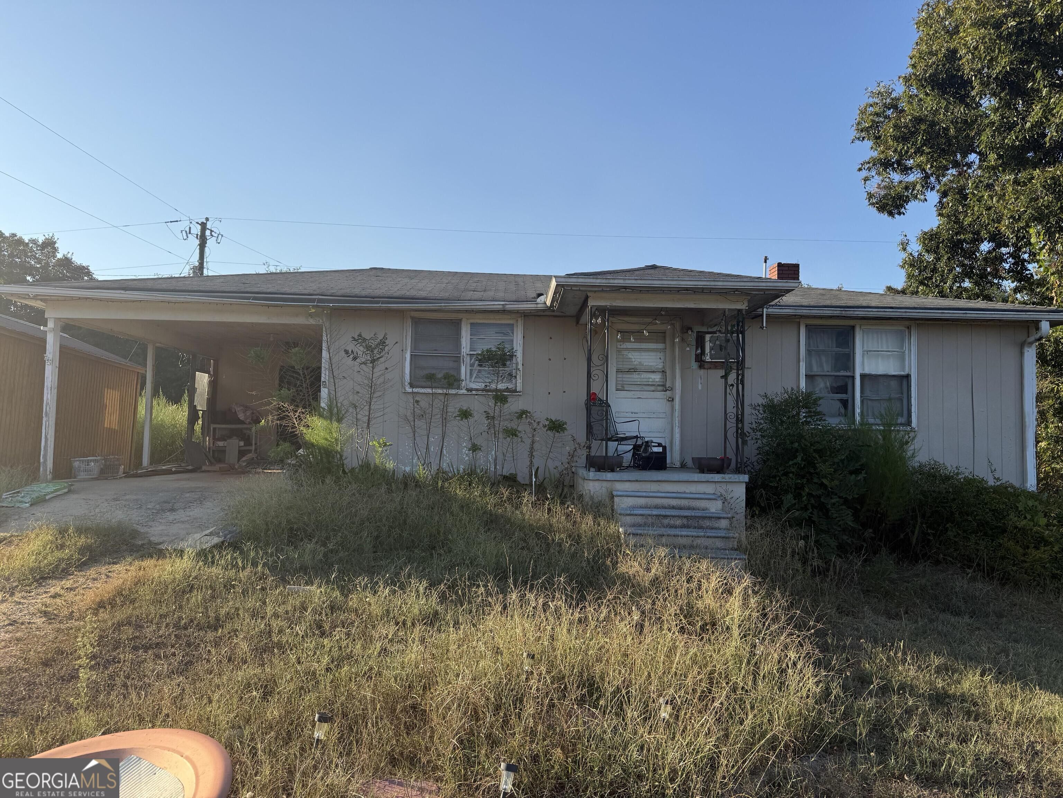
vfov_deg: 56.8
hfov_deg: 71.6
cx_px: 532
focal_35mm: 24
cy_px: 399
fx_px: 737
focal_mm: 6.76
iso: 80
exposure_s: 1/2703
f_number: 1.78
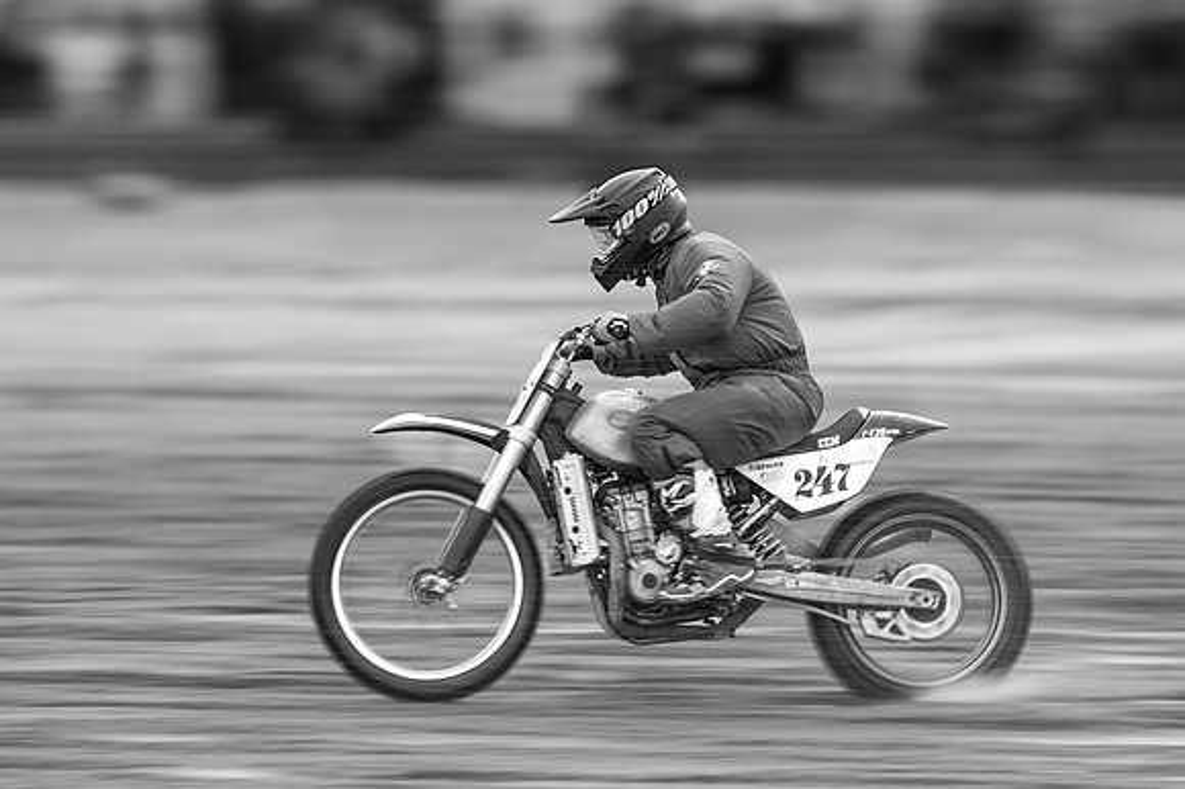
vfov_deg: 6.9
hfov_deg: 10.4
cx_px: 652
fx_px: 6534
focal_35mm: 199
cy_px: 394
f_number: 4
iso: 110
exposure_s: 1/100
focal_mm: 120
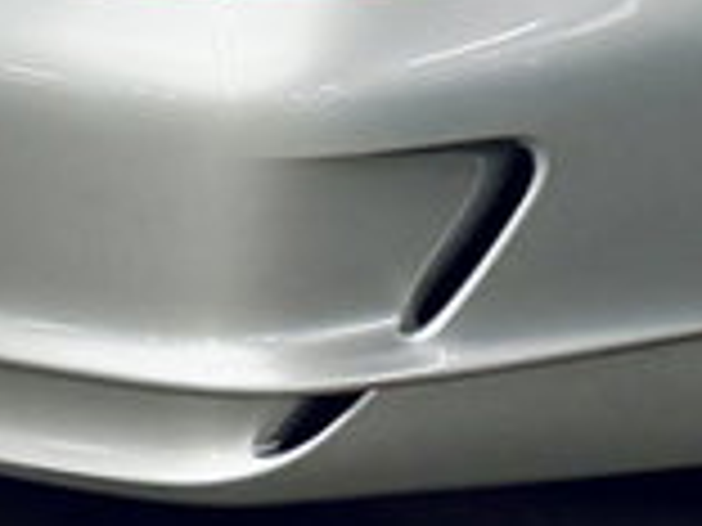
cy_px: -382
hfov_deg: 16.6
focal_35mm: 118
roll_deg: -0.5
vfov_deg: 11.7
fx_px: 2393
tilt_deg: -12.2
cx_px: 500
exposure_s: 1/100
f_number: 1.78
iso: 200
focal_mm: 6.76
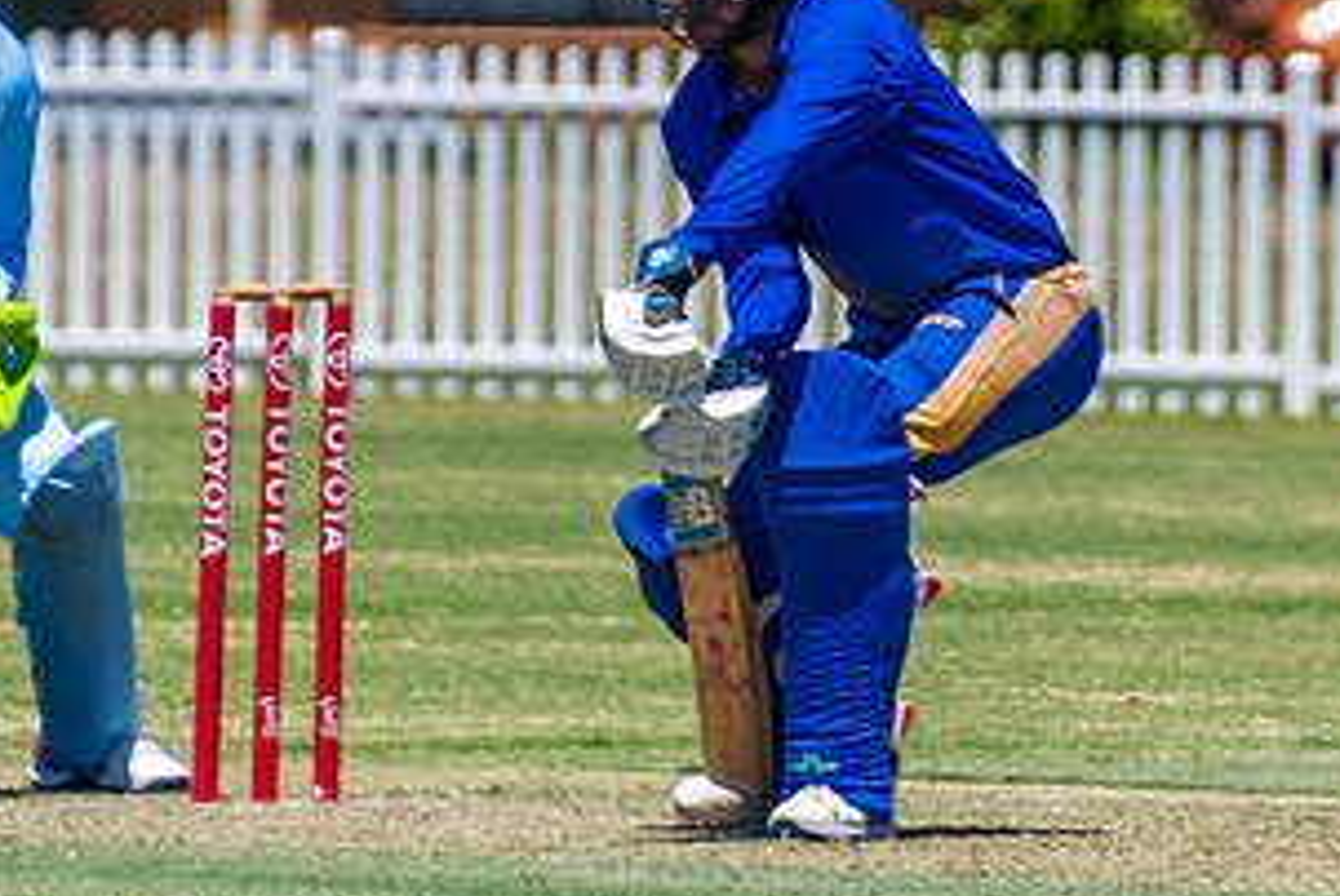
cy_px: 106
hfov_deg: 1.1
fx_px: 69410
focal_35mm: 1863
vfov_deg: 0.7
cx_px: 774
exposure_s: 1/2000
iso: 400
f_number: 6.3
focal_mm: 400
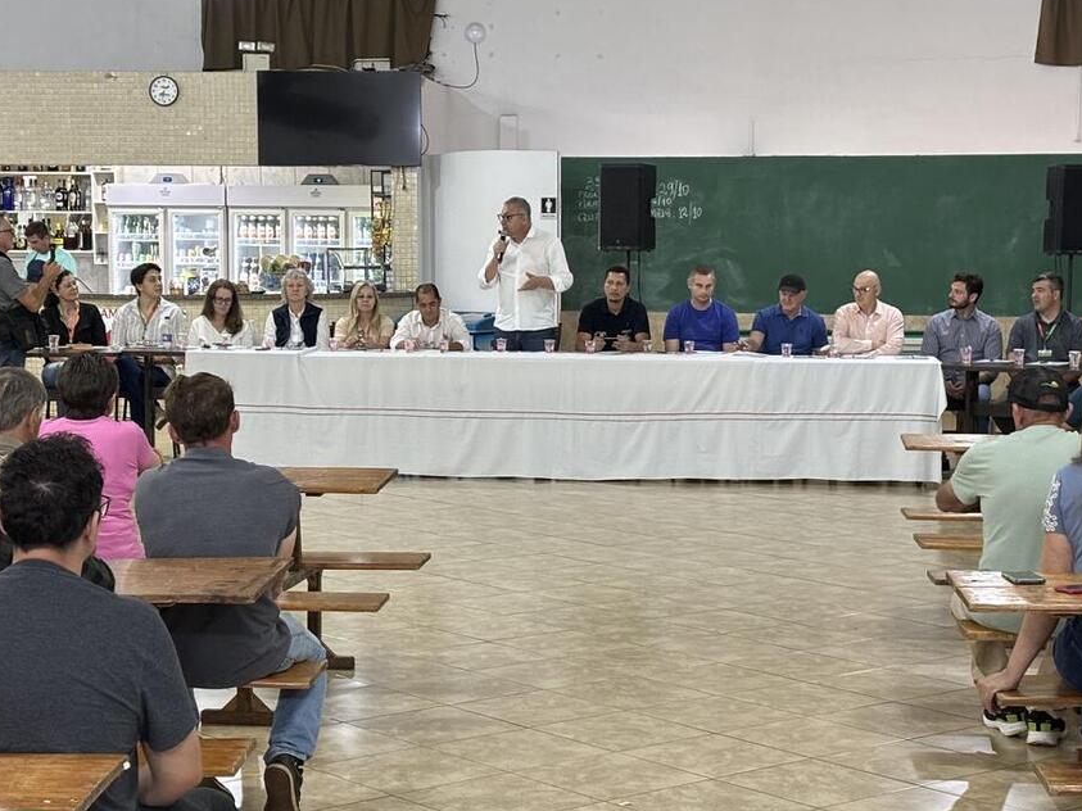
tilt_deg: -5.6
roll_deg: -0.2
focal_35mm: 74
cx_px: 574
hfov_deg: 26.3
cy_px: 425
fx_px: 2313
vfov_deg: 19.9
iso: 250
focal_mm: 5.96
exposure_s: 1/40
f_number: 1.6
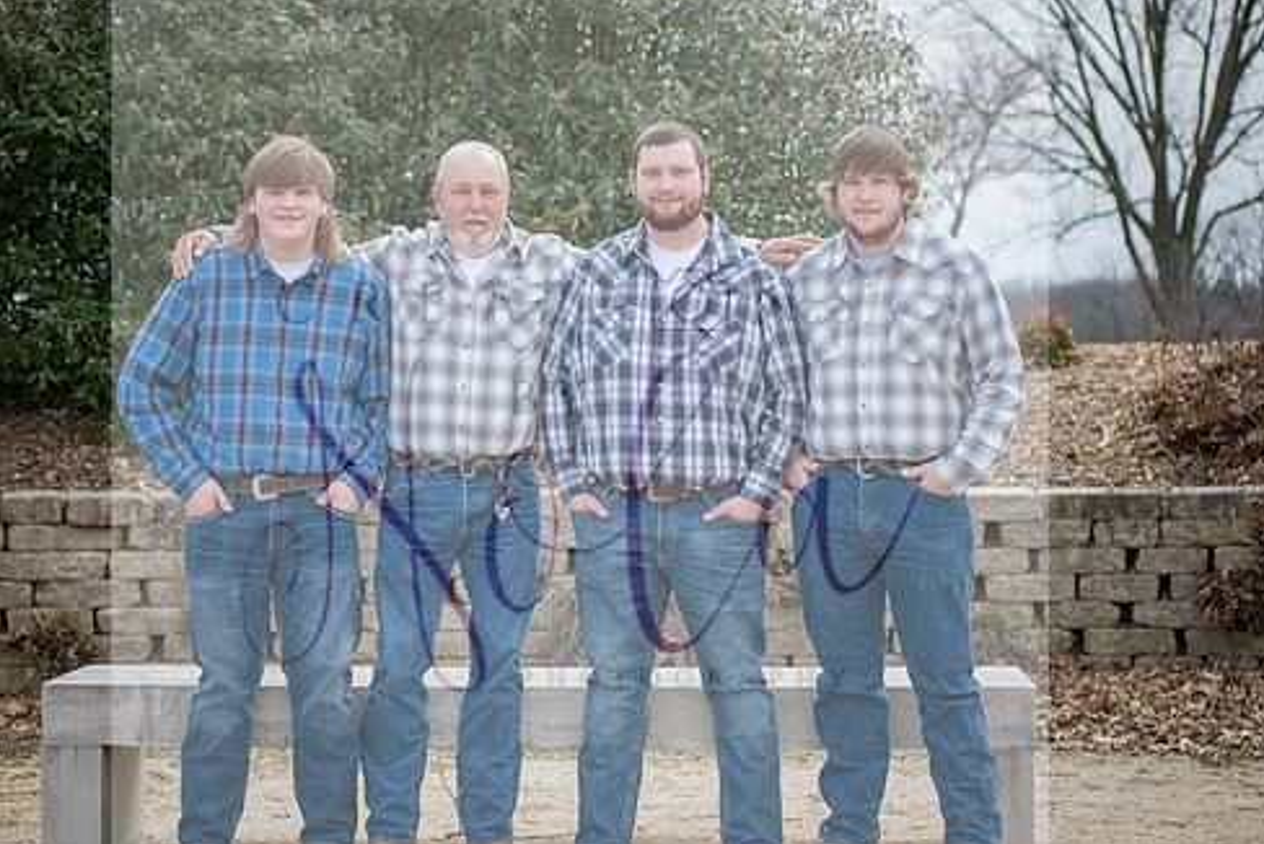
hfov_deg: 21.4
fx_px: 3337
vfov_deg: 14.4
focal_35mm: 95
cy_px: 449
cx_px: 580
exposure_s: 1/1000
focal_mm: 80
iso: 400
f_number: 4.5
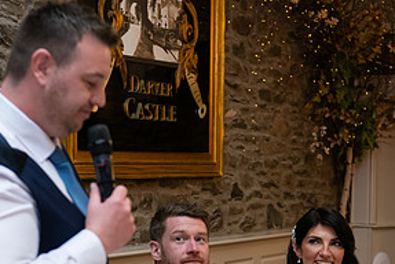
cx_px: 193
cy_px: 223
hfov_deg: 18.1
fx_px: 1241
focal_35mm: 113
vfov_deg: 12.1
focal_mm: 56
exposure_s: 1/160
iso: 800
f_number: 3.5
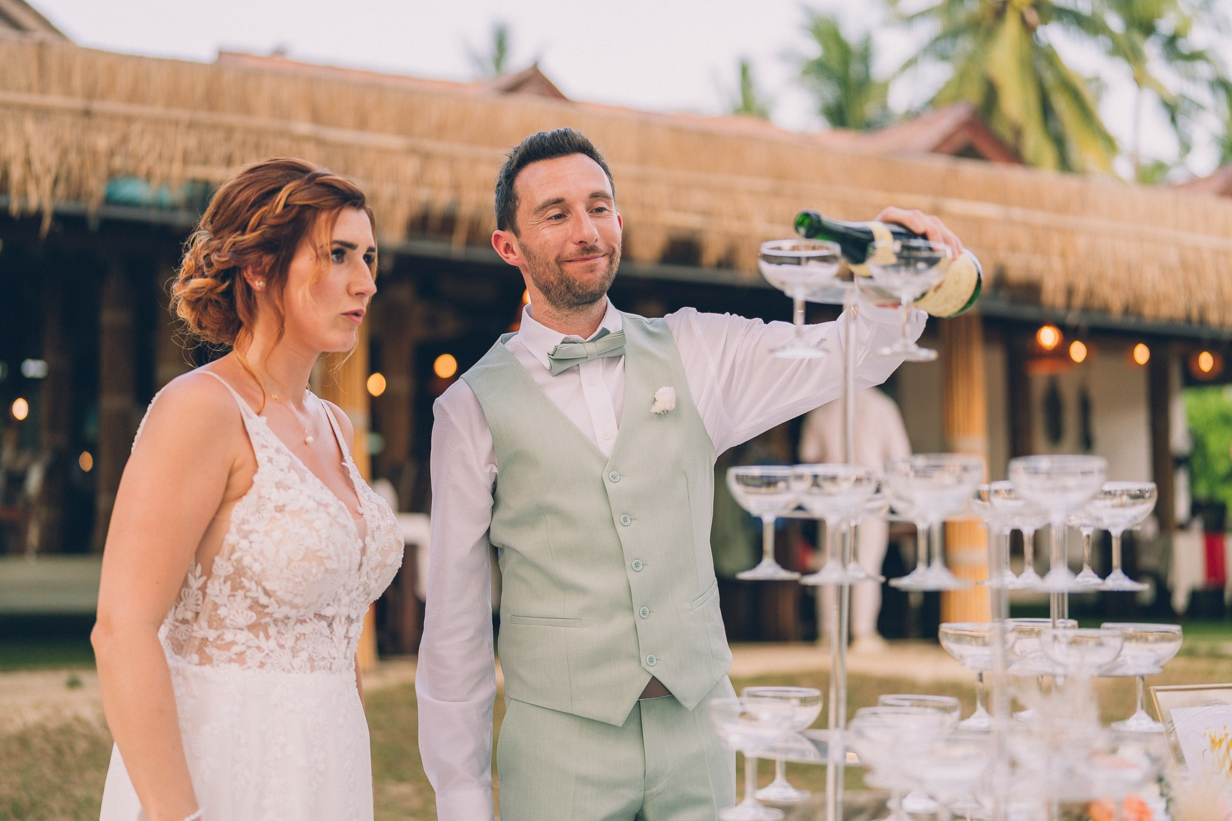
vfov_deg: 27.0
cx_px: 616
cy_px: 410
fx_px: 1711
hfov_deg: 39.6
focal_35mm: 50
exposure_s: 1/400
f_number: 1.4
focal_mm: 50
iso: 100
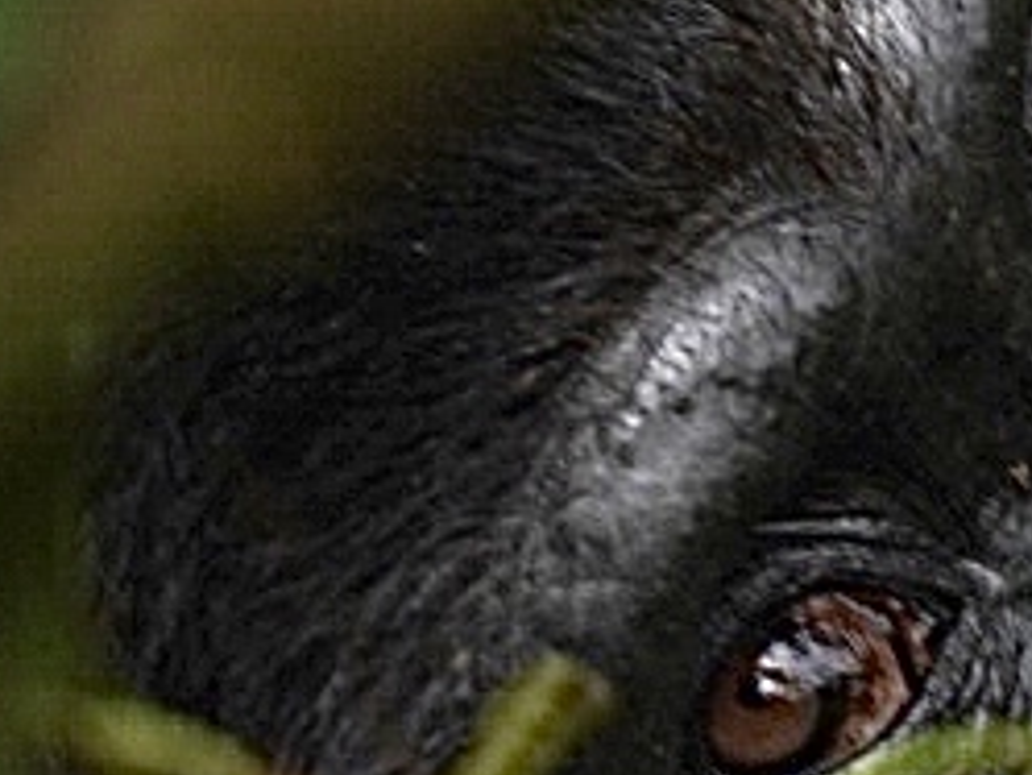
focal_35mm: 2498
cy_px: 460
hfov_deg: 0.8
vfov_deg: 0.6
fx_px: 74508
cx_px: 982
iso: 320
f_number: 6.3
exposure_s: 1/200
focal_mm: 400
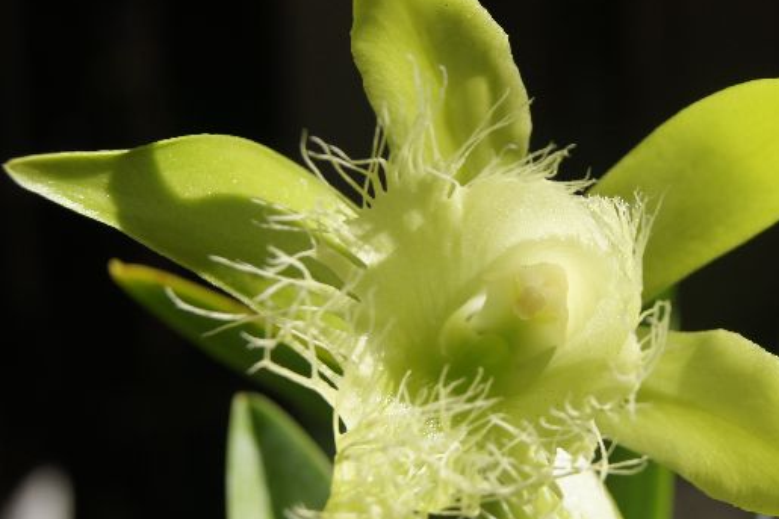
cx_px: 569
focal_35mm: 105
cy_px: 272
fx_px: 2266
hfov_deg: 19.4
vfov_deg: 13.1
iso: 100
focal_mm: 45
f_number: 8
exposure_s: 1/250
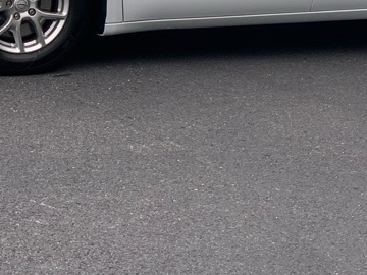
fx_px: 1569
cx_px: 246
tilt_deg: -4.1
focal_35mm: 148
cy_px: -100
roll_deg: -1.4
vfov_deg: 9.8
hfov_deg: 13.3
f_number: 2.4
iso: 16
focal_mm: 6
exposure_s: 1/126
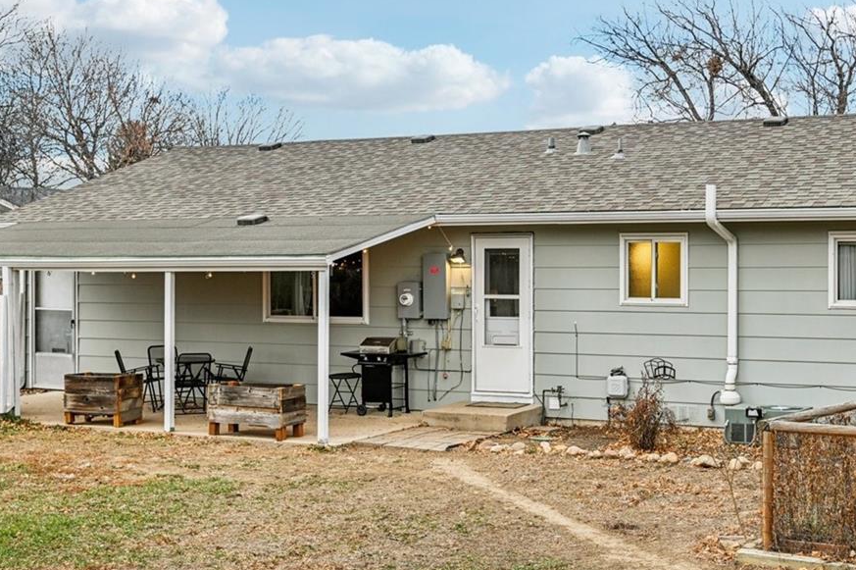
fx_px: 1307
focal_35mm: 55
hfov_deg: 36.1
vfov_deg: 24.6
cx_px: 529
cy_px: 268
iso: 80
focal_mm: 30
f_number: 8
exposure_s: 1/30
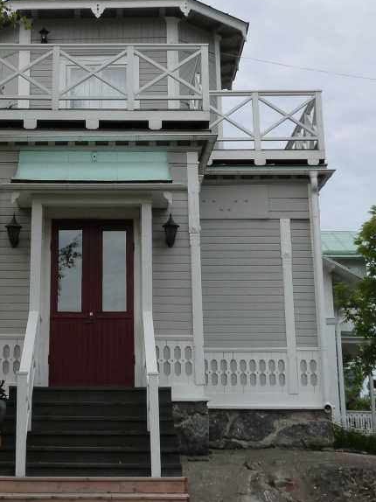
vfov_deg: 27.7
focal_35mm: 69
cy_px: 121
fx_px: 1000
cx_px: 85
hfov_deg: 21.1
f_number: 5.6
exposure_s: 1/640
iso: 160
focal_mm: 5.9
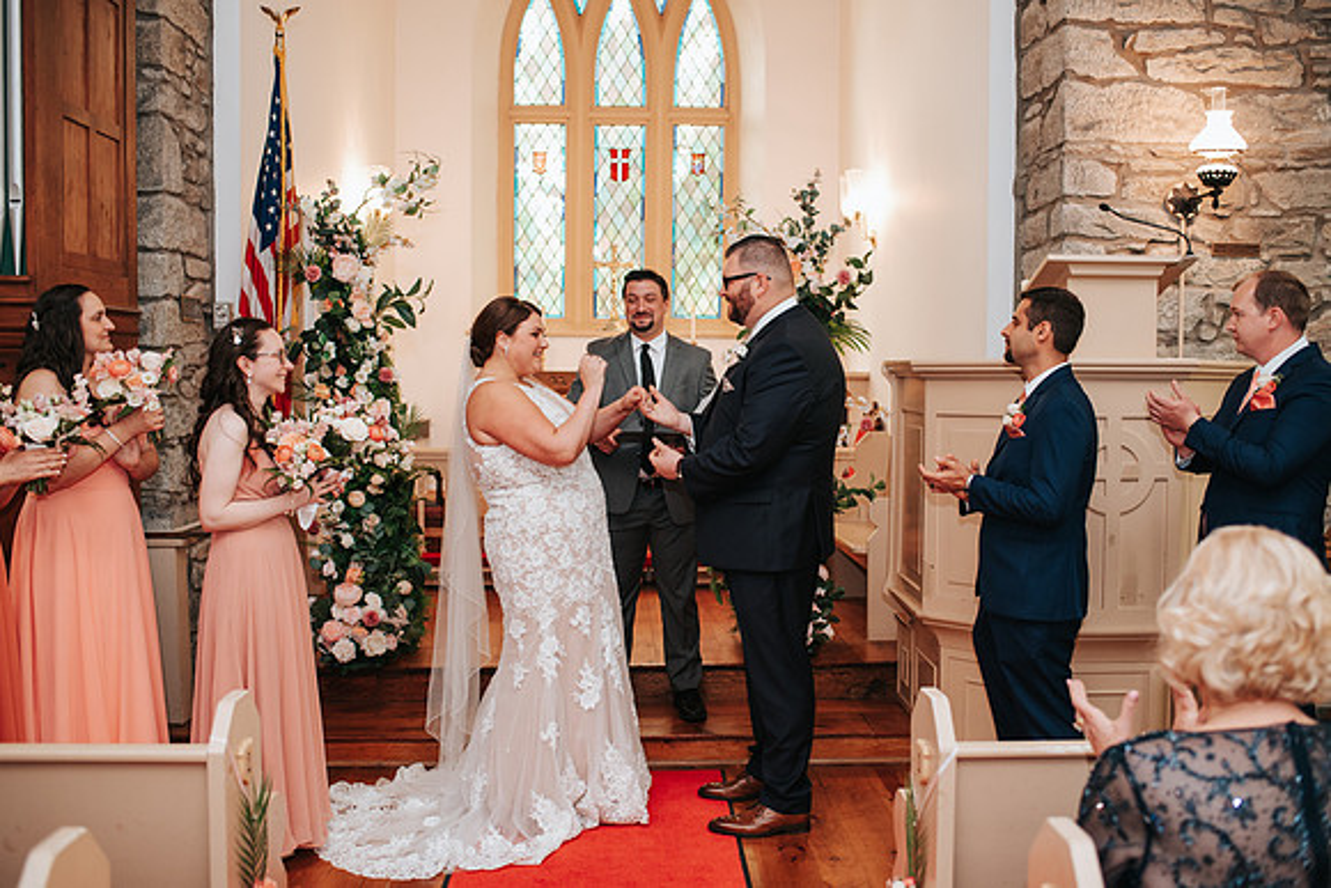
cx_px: 685
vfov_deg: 36.7
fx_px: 1340
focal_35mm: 36
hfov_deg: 52.8
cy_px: 444
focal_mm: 35
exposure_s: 1/200
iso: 1000
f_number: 2.8
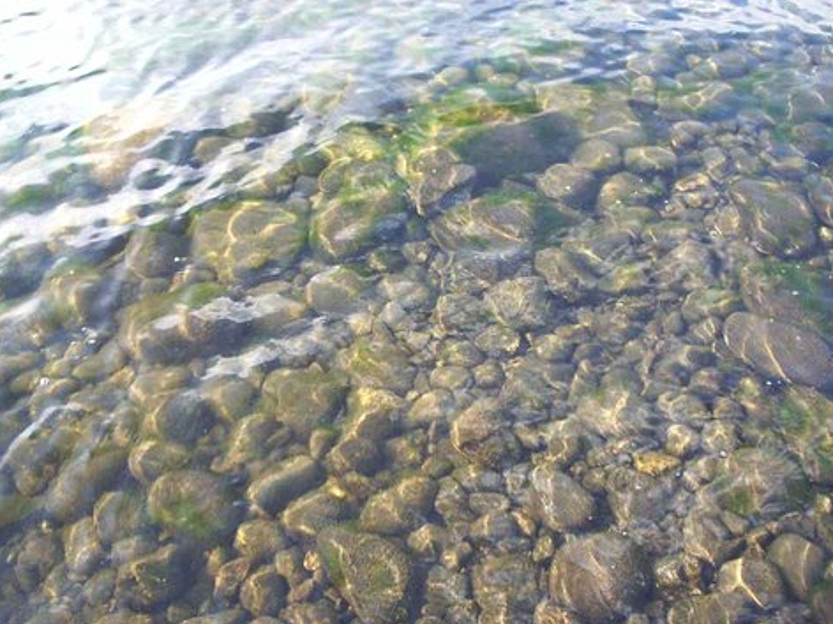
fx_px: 914
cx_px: 402
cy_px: 296
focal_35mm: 38
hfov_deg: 49.0
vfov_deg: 37.7
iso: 50
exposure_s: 1/60
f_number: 2.6
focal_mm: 5.8
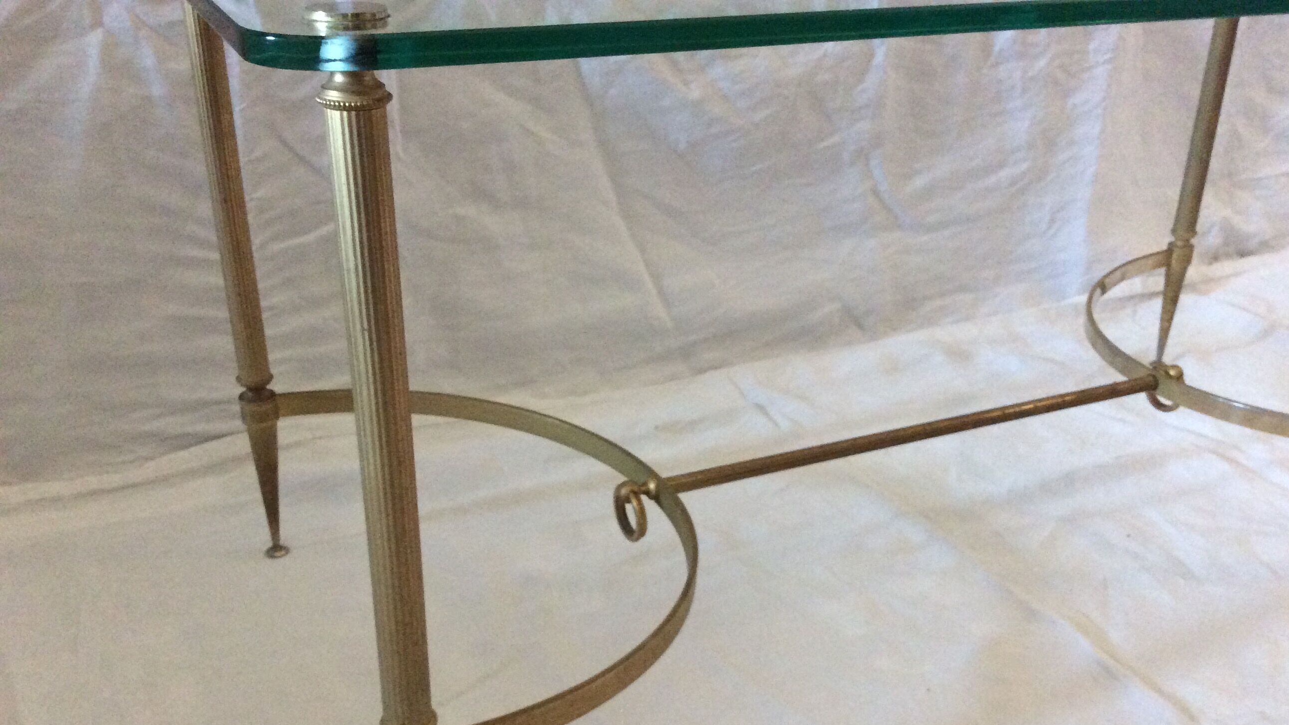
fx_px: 1196
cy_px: 484
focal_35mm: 35
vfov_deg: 33.4
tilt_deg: -30.3
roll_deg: -0.2
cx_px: 648
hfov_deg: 56.6
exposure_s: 1/20
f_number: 2.4
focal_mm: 3.3
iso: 320
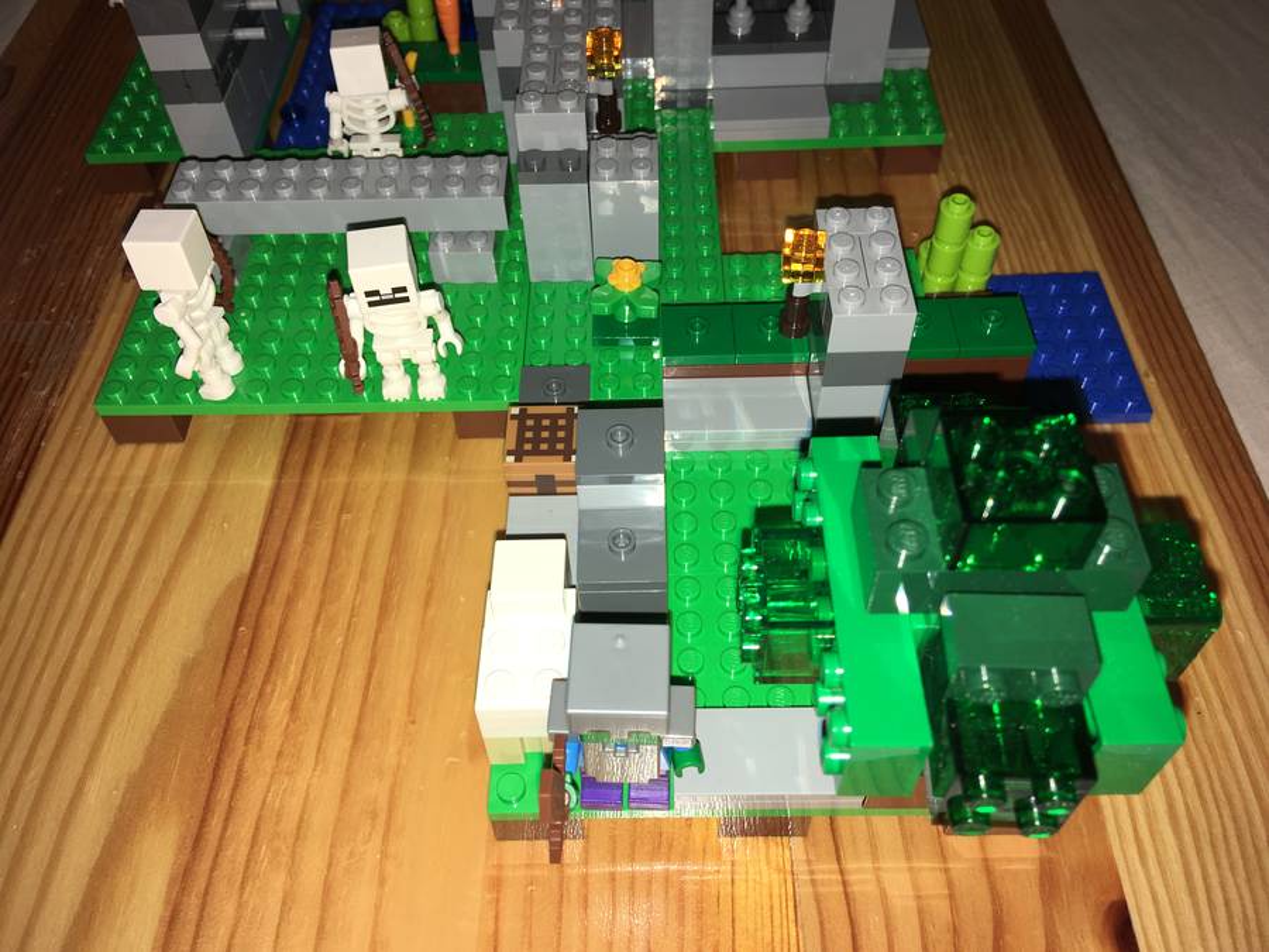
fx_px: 1063
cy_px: 476
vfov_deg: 48.2
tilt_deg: -50.7
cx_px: 634
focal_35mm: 29
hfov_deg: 61.7
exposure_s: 1/62
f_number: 2.2
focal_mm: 4.15
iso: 25
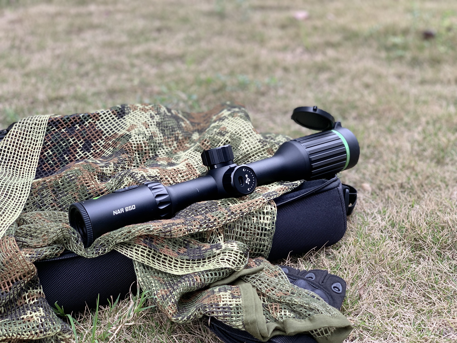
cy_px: 172
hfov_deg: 36.8
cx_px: 228
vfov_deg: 28.0
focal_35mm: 52
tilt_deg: -21.7
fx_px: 687
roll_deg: +2.5
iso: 32
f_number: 2.4
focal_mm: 6
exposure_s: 1/122
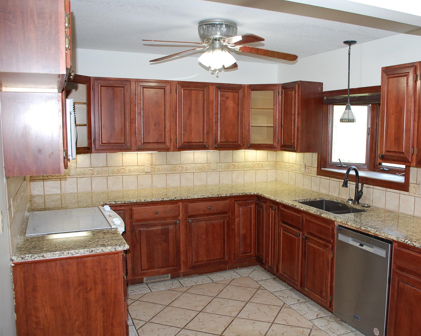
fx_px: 386
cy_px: 170
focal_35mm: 31
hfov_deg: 56.7
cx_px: 255
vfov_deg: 47.1
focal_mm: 18
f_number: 3.5
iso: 400
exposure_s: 1/60
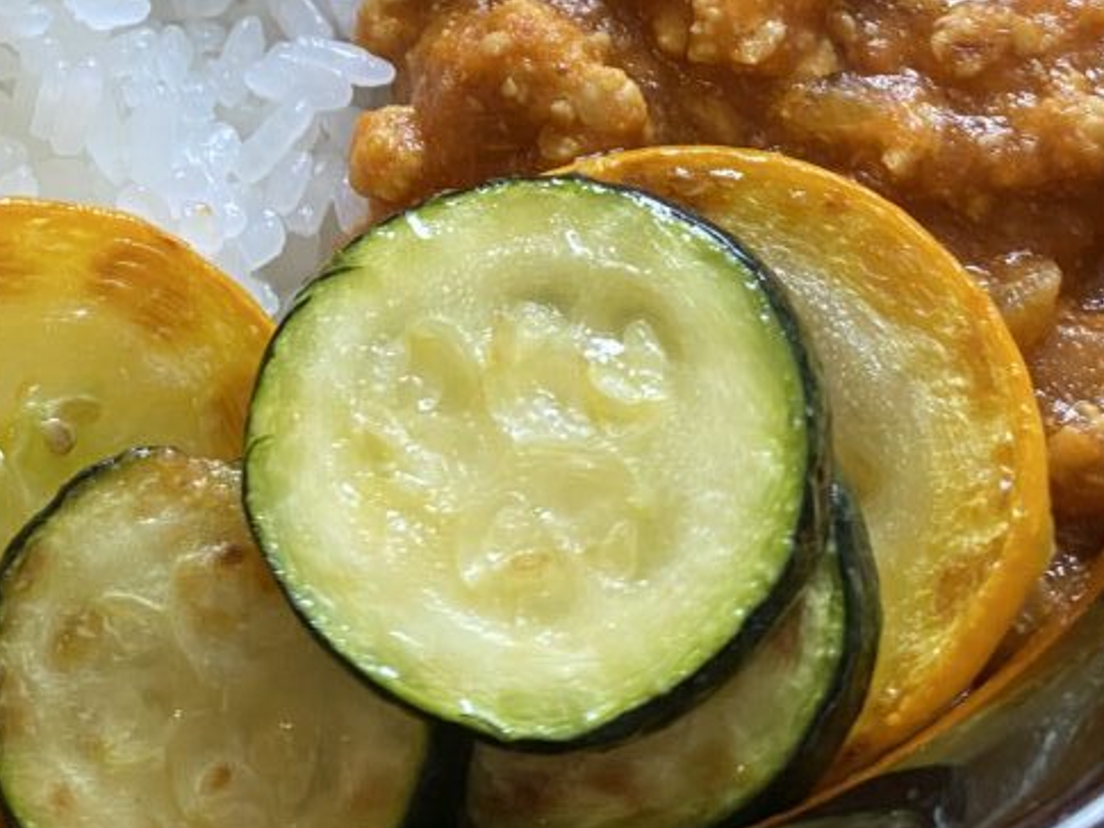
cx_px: 187
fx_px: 2105
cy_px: -184
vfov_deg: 20.7
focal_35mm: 66
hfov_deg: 28.6
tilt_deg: -52.8
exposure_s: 1/60
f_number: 1.8
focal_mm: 4.25
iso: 160
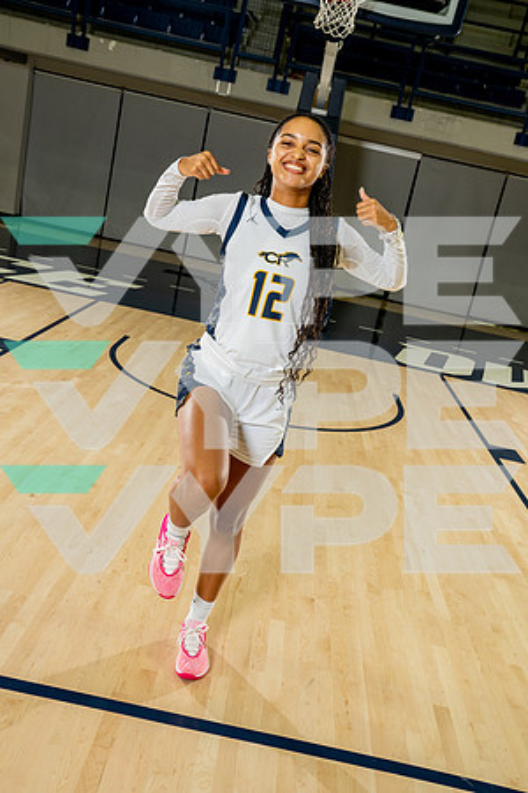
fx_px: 748
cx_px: 264
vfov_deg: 55.8
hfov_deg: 38.9
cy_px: 396
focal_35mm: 34
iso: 640
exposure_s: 1/250
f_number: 8
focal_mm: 34
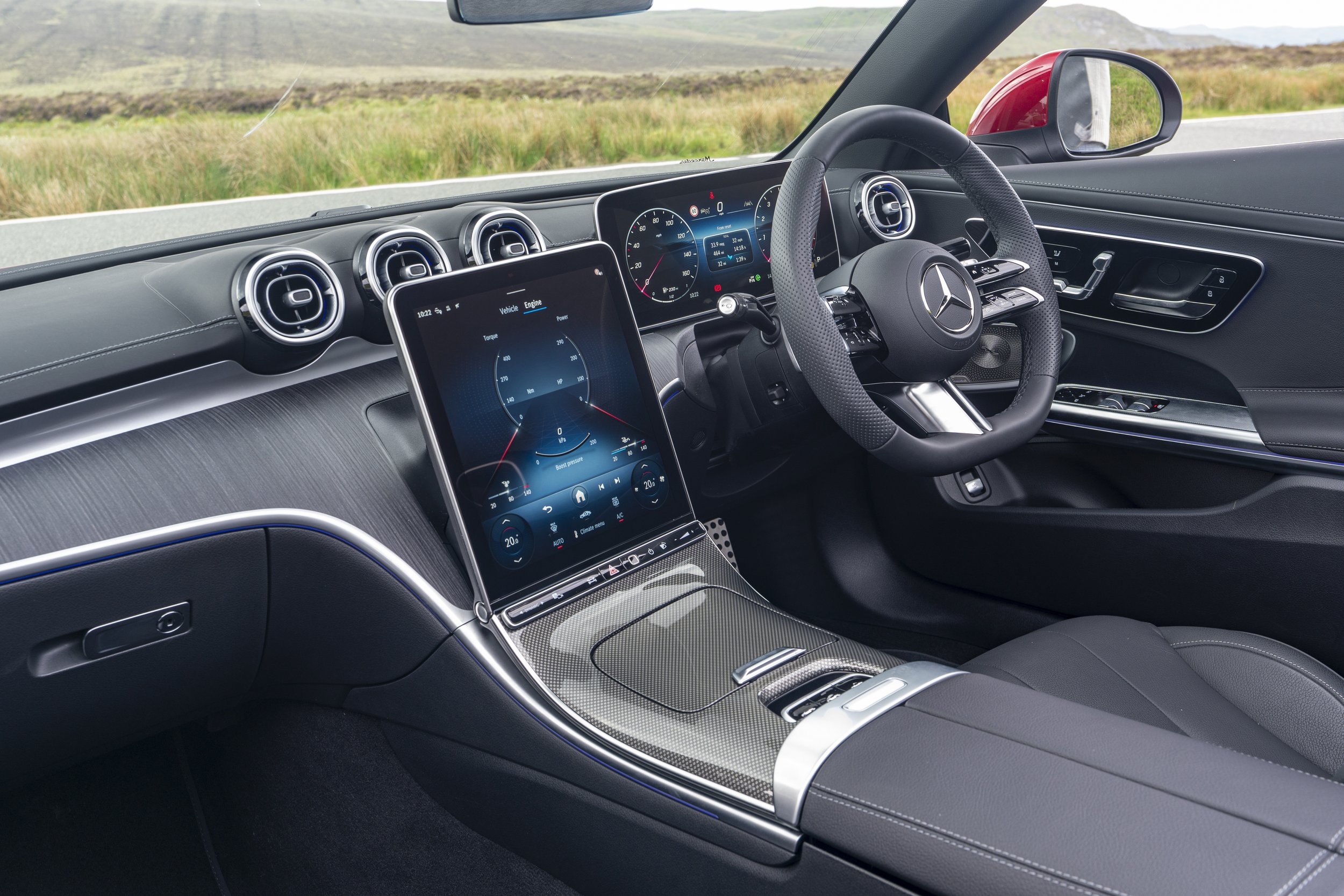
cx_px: 672
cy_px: 448
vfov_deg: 37.9
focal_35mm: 35
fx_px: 1307
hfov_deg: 54.4
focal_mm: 35
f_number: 8
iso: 250
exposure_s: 1/8
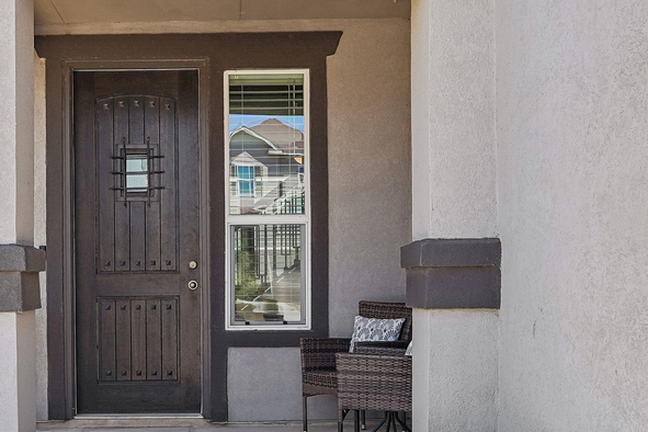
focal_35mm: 64
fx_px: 1159
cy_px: 281
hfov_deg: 30.9
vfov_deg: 21.1
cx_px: 203
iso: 100
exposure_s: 1/100
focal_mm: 23.5
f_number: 8
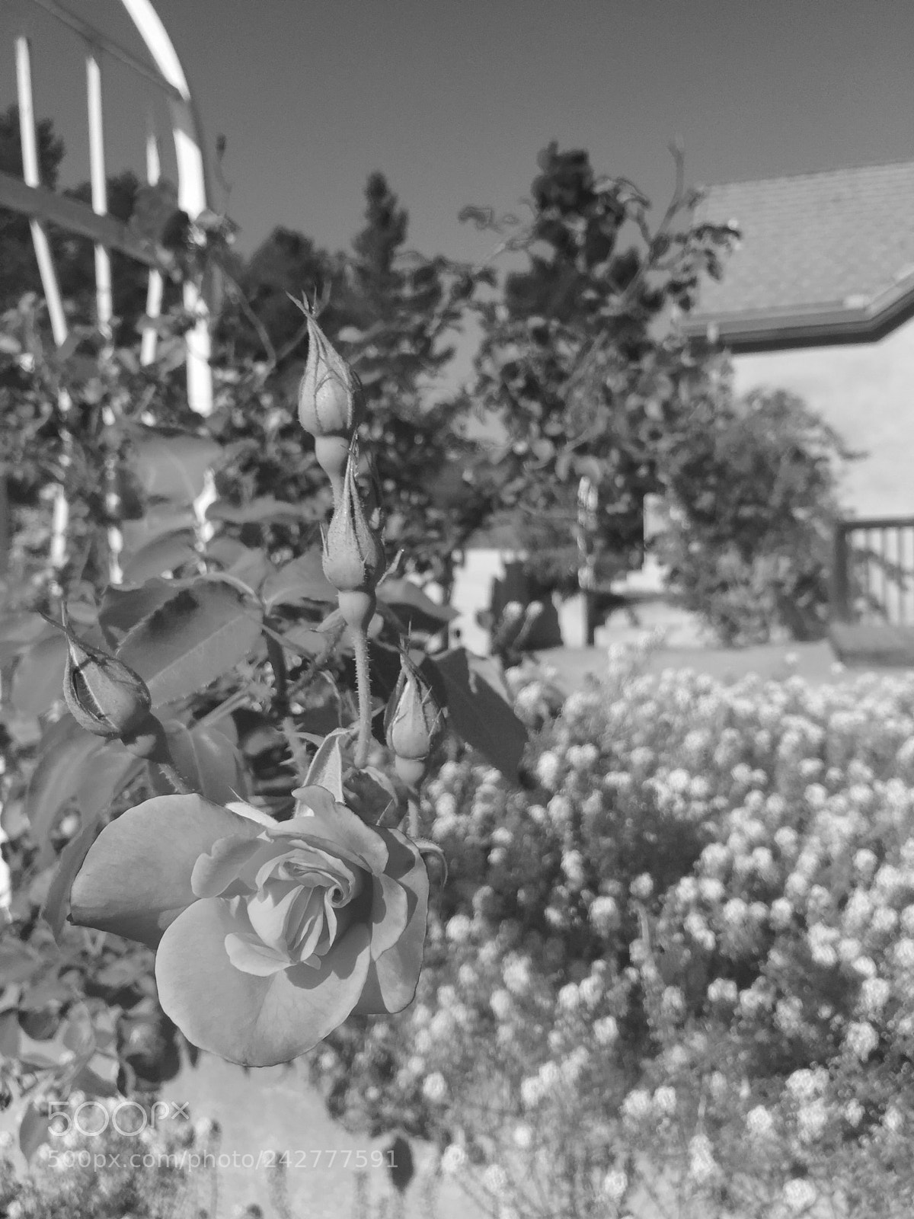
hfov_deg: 48.2
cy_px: 610
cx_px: 457
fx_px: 1021
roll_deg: +3.6
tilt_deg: -1.7
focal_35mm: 29
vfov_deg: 61.7
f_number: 2.2
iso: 32
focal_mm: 4.15
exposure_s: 1/2639
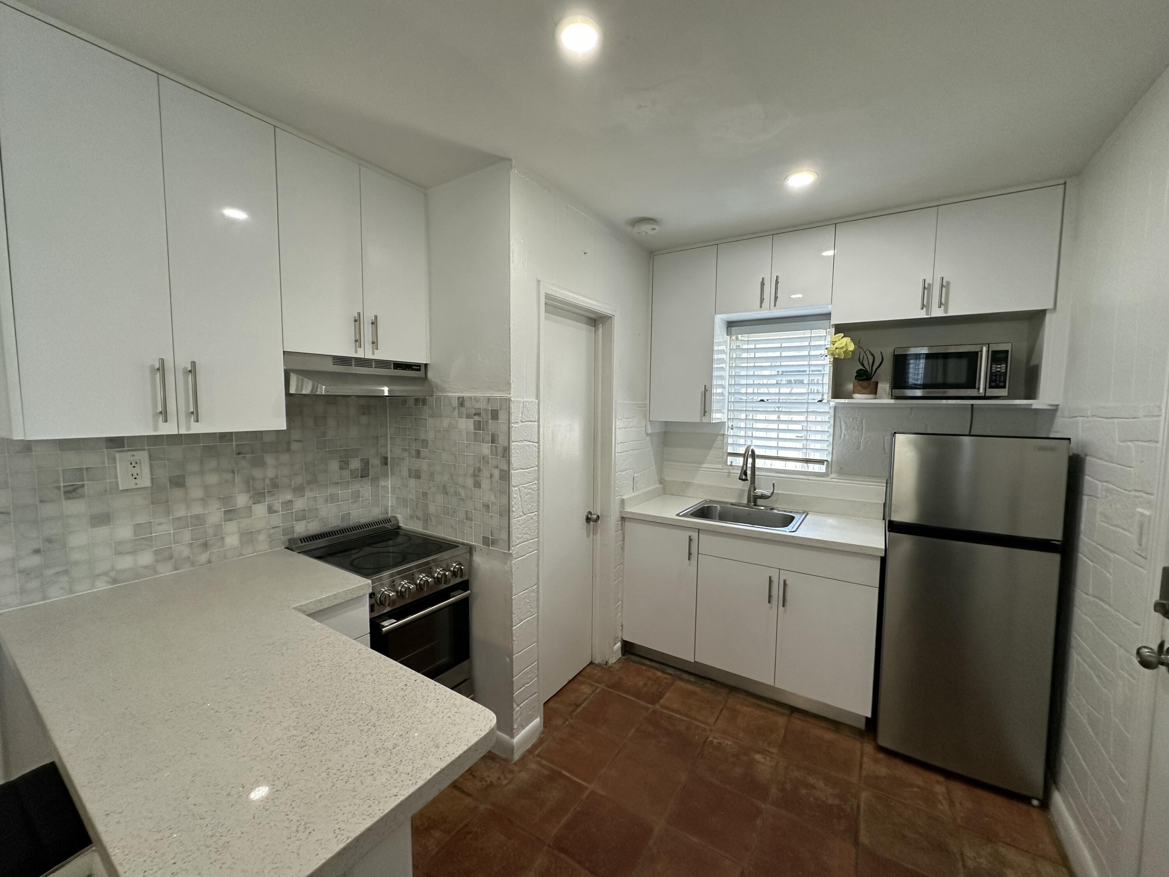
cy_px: 438
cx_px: 584
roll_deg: -0.8
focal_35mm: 14
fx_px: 473
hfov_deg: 102.1
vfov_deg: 85.7
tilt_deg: -4.1
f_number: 2.2
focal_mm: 2.22
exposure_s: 1/120
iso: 200
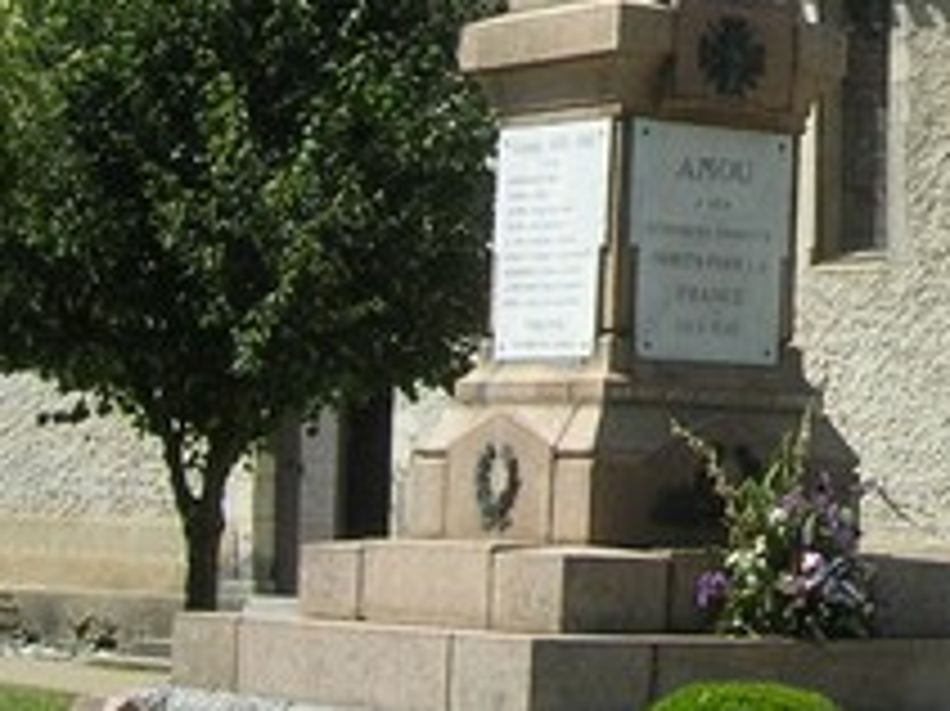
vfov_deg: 10.0
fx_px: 3950
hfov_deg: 13.1
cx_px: 1342
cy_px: -315
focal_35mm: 144
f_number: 4.8
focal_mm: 7.8
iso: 64
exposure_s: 1/470
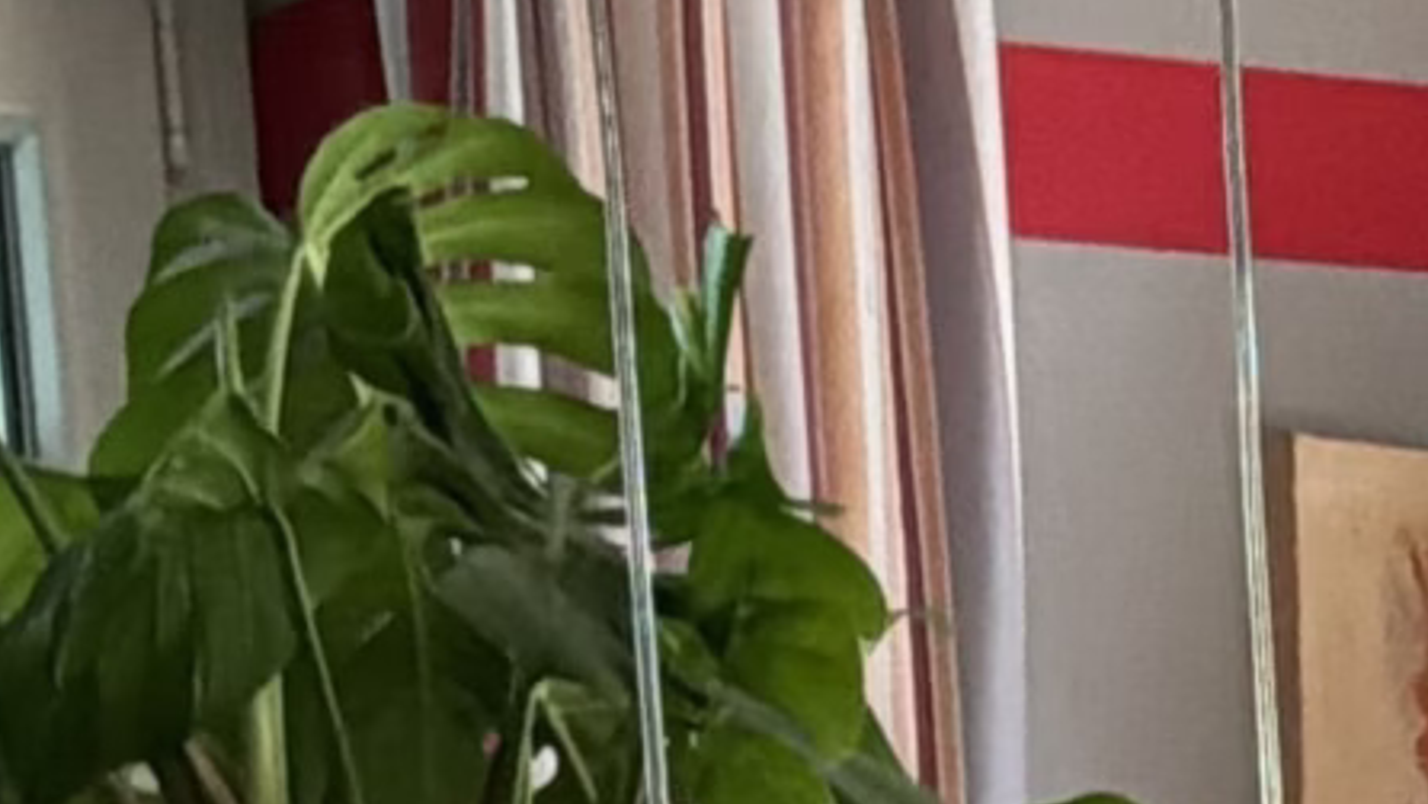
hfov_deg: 10.8
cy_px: 2860
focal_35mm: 197
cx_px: 1534
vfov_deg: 5.6
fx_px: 7460
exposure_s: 1/60
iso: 100
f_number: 1.8
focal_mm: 3
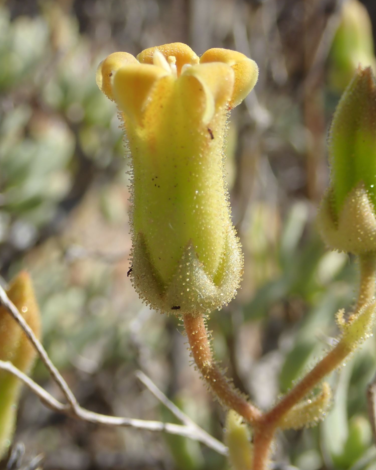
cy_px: 245
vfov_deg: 27.9
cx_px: 188
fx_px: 946
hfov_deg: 22.5
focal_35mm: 68
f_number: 5
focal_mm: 11.78
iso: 100
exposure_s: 1/320
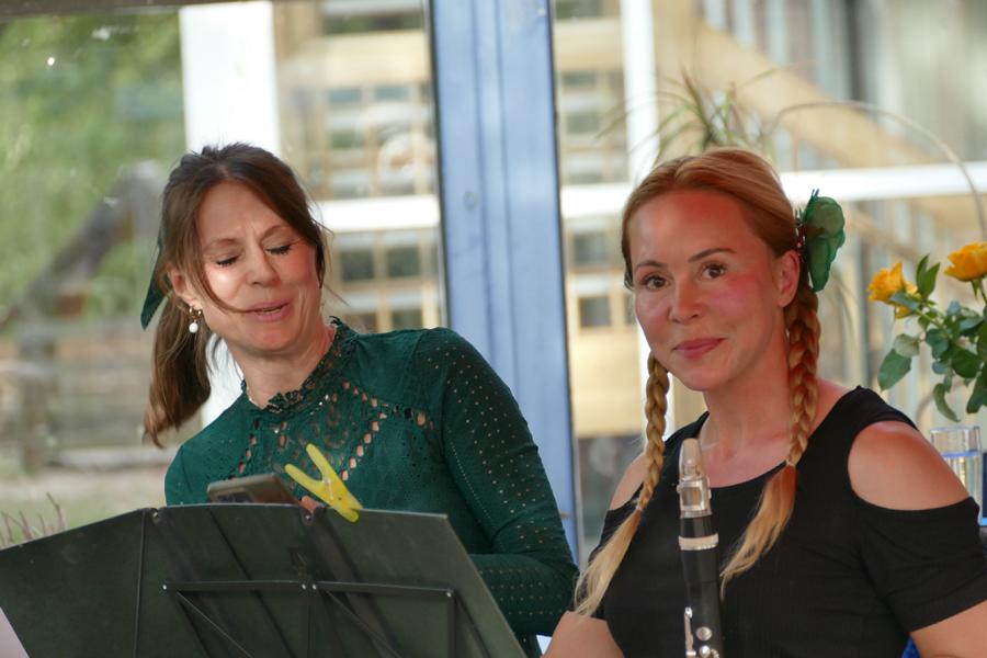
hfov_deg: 7.7
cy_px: 329
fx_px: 7375
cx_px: 494
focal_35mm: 269
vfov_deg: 5.1
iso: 320
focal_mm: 98.25
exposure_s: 1/125
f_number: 4
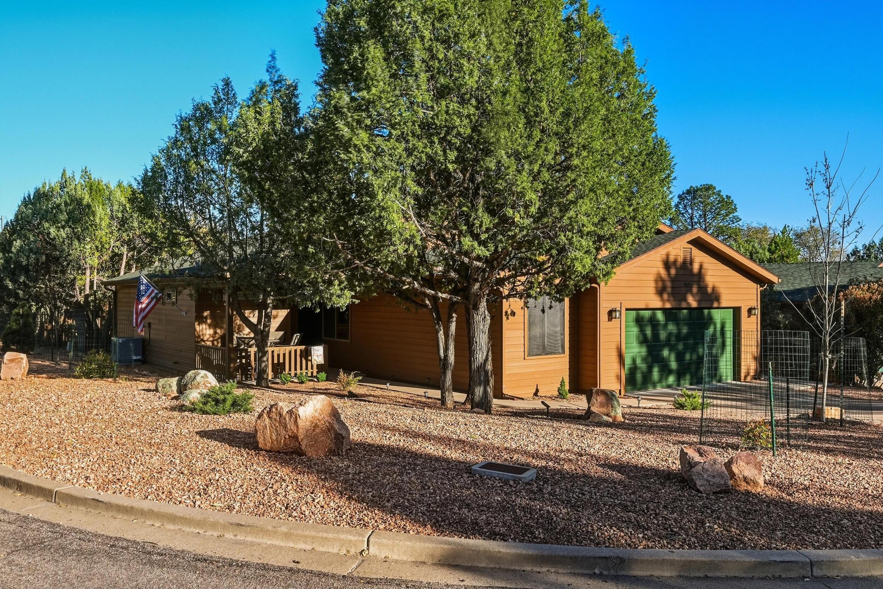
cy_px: 294
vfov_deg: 43.6
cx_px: 442
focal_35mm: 30
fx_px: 736
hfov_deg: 61.9
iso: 250
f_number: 9
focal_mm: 30
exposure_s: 1/1000
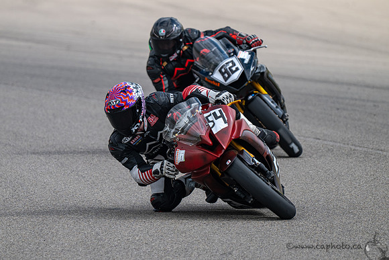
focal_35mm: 797
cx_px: 131
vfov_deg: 1.7
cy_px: 130
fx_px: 8613
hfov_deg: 2.6
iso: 250
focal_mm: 600
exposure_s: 1/1250
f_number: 6.3
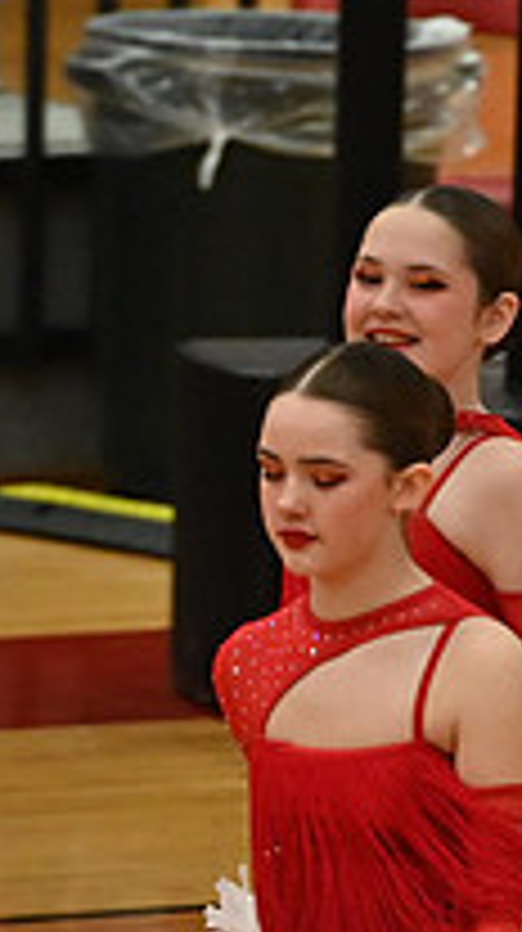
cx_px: 1264
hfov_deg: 1.4
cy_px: 407
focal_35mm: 882
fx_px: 21765
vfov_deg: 2.5
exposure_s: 1/400
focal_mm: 200
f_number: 4
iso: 6400
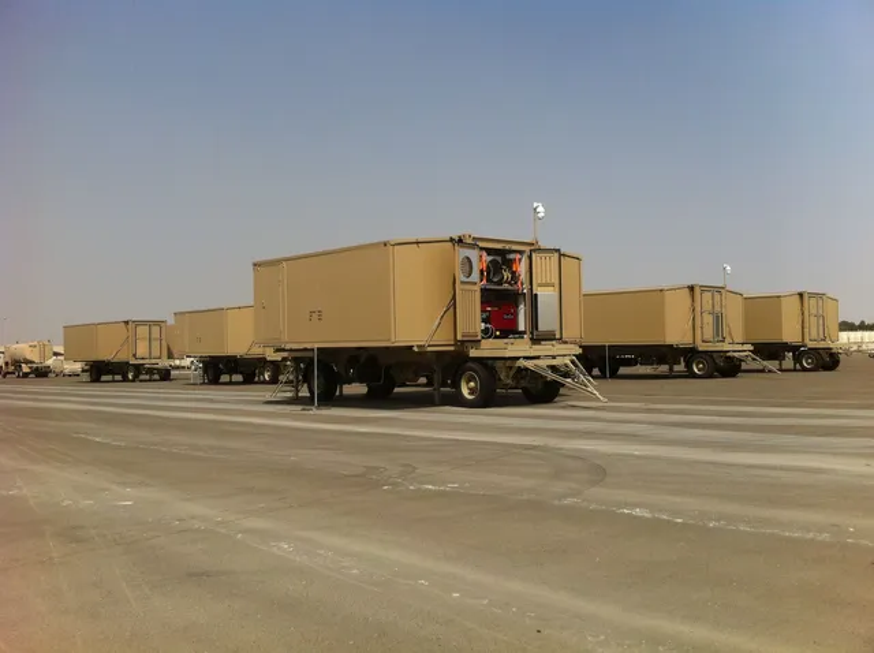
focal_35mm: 35
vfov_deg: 40.6
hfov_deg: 52.7
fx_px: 882
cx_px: 437
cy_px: 326
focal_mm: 3.85
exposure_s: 1/3016
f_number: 2.8
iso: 80
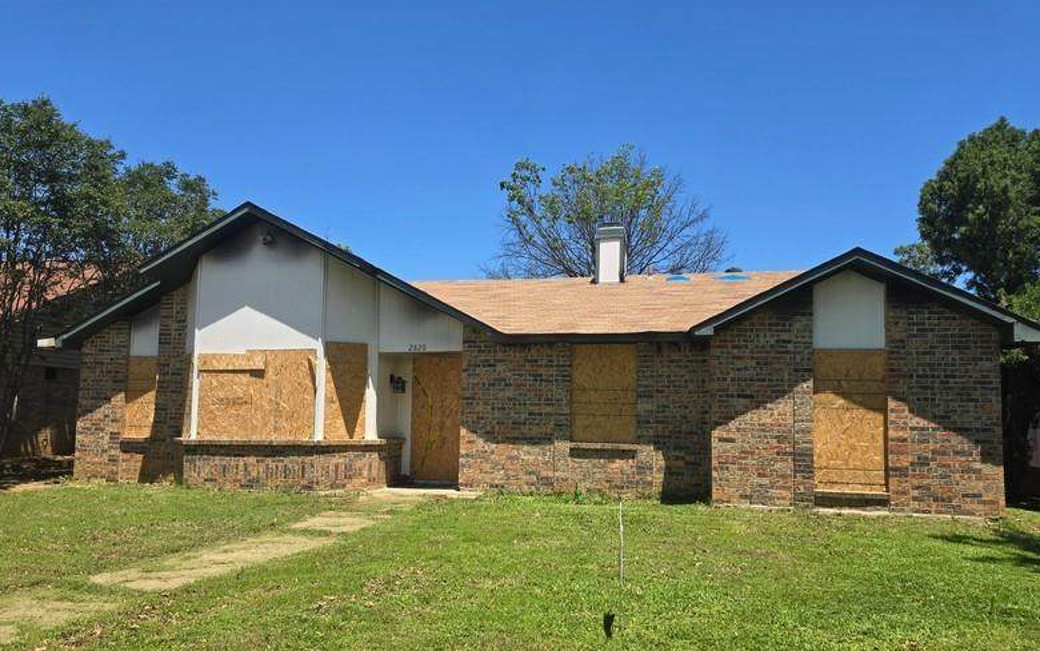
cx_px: 523
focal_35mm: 25
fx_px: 709
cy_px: 371
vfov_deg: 49.2
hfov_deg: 72.5
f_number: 1.7
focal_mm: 6.3
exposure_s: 1/730
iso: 12
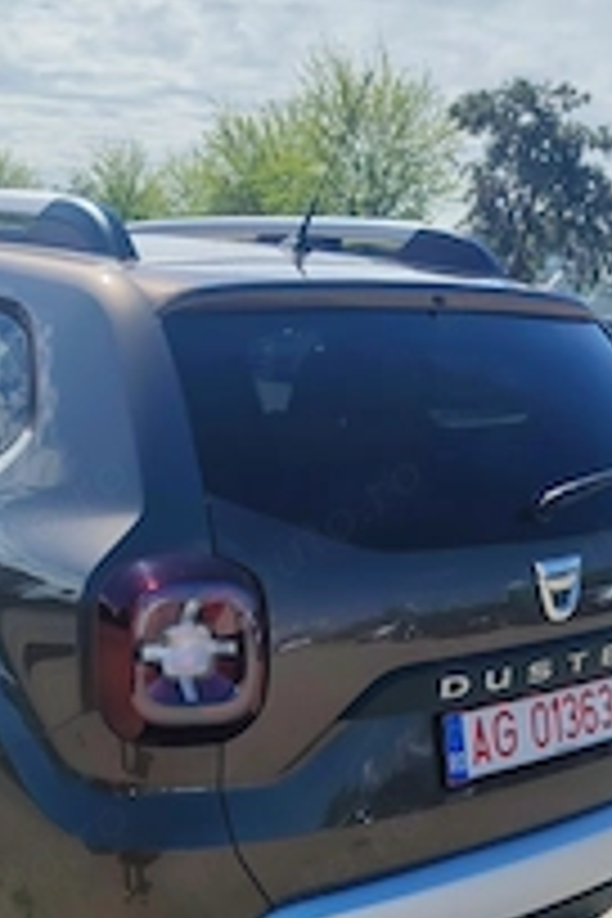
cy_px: 644
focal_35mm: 49
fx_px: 1249
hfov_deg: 27.2
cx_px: 158
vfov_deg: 39.6
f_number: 1.75
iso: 101
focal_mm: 5.25
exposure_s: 1/1776
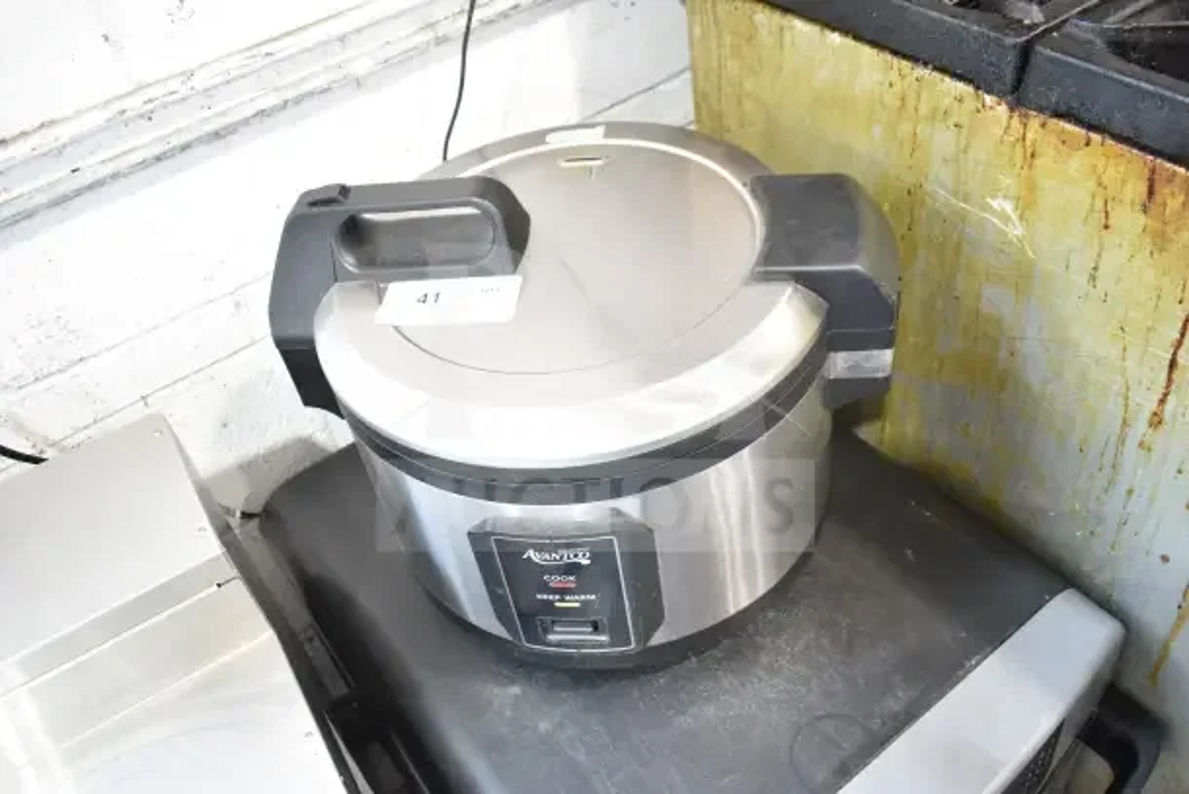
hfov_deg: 61.9
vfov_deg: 43.6
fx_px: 991
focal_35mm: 30
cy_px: 397
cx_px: 594
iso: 900
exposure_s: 1/30
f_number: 3.8
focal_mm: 20
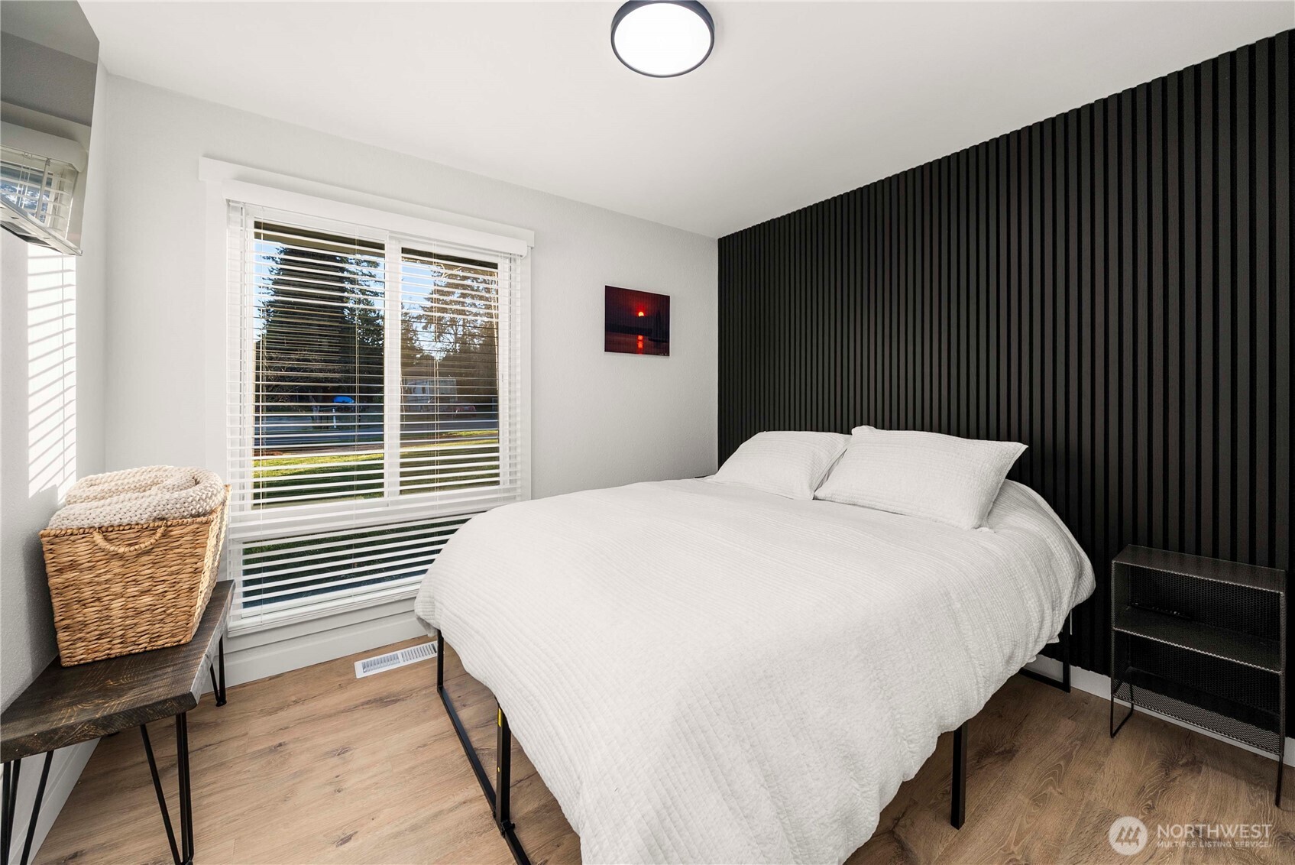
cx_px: 648
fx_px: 432
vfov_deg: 90.1
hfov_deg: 112.6
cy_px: 432
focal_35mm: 12
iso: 80
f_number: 7.1
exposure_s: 1/60
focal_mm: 12
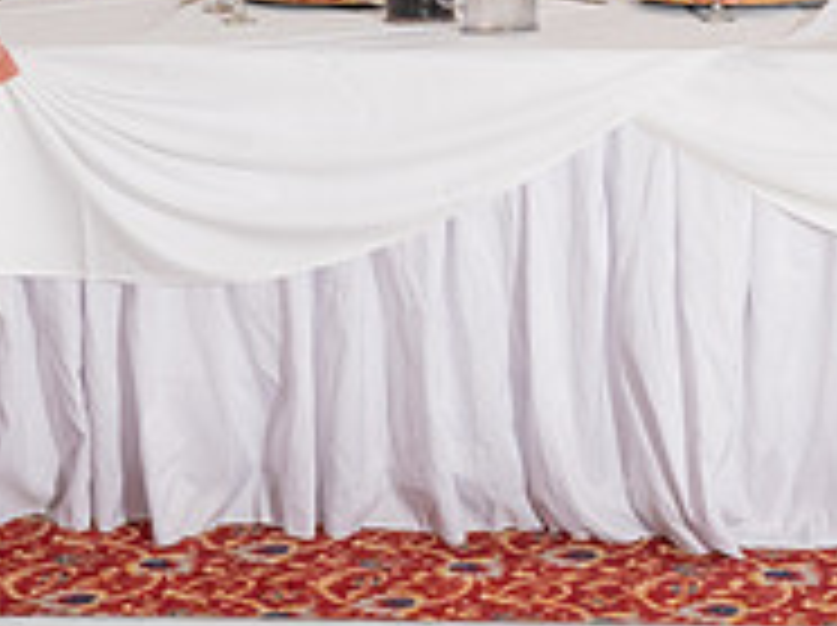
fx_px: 3163
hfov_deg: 15.0
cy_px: -466
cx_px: 667
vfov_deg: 10.7
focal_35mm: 131
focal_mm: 24
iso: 320
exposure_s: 1/200
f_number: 2.8
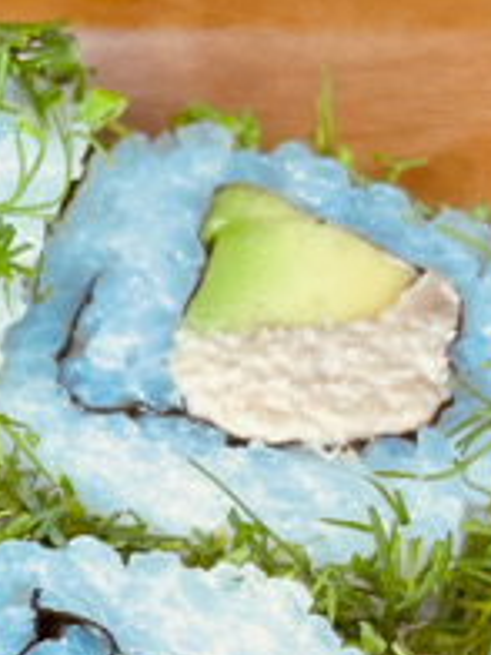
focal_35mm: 106
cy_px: 678
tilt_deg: -62.0
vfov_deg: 18.0
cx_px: -229
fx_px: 2005
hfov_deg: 13.2
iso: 125
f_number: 1.6
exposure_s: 1/107
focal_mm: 4.2
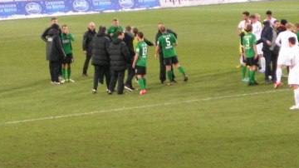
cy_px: 30
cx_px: 204
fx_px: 2187
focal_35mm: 276
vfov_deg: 4.4
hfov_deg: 7.8
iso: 200
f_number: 3.5
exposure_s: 1/60
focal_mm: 17.4
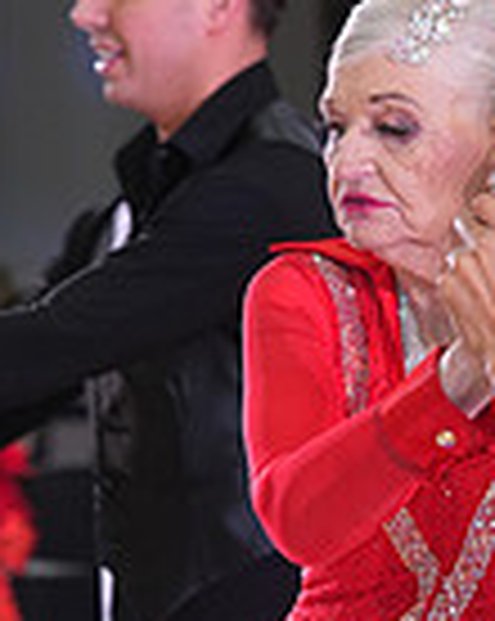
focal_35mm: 525
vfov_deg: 3.7
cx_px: 713
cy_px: 945
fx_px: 9635
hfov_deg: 2.9
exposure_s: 1/60
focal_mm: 133
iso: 500
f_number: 4
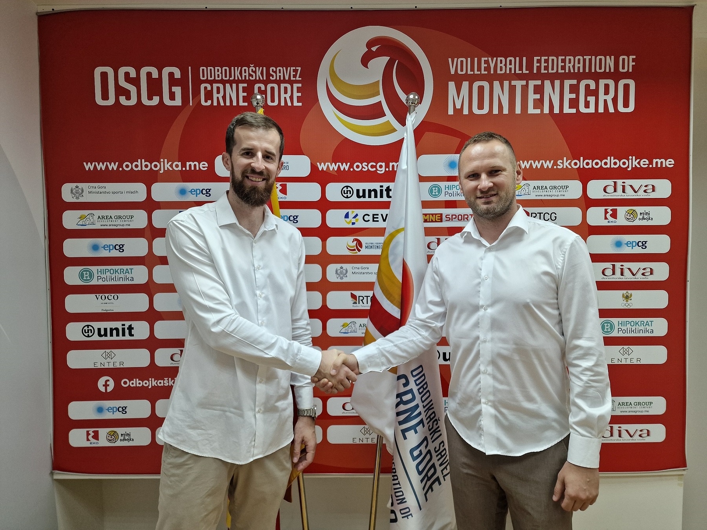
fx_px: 470
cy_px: 265
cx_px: 354
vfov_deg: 58.9
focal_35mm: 23
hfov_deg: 73.9
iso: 125
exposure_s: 1/100
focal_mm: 6.4
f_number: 1.8
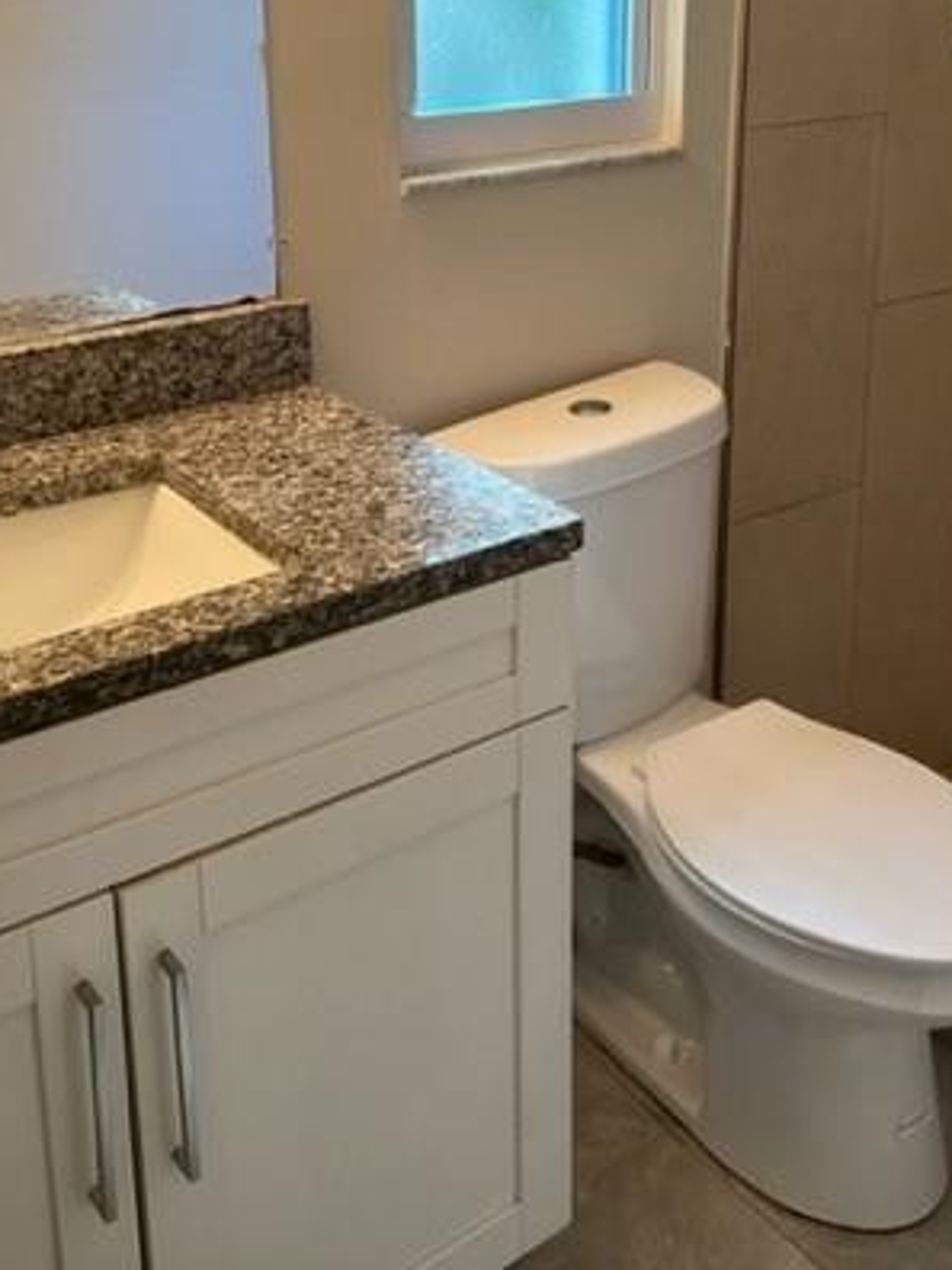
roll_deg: +0.7
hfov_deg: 34.3
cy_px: 321
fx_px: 1540
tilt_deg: -15.1
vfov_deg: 43.4
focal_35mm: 42
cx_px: 529
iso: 125
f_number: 1.5
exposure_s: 1/120
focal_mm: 5.7
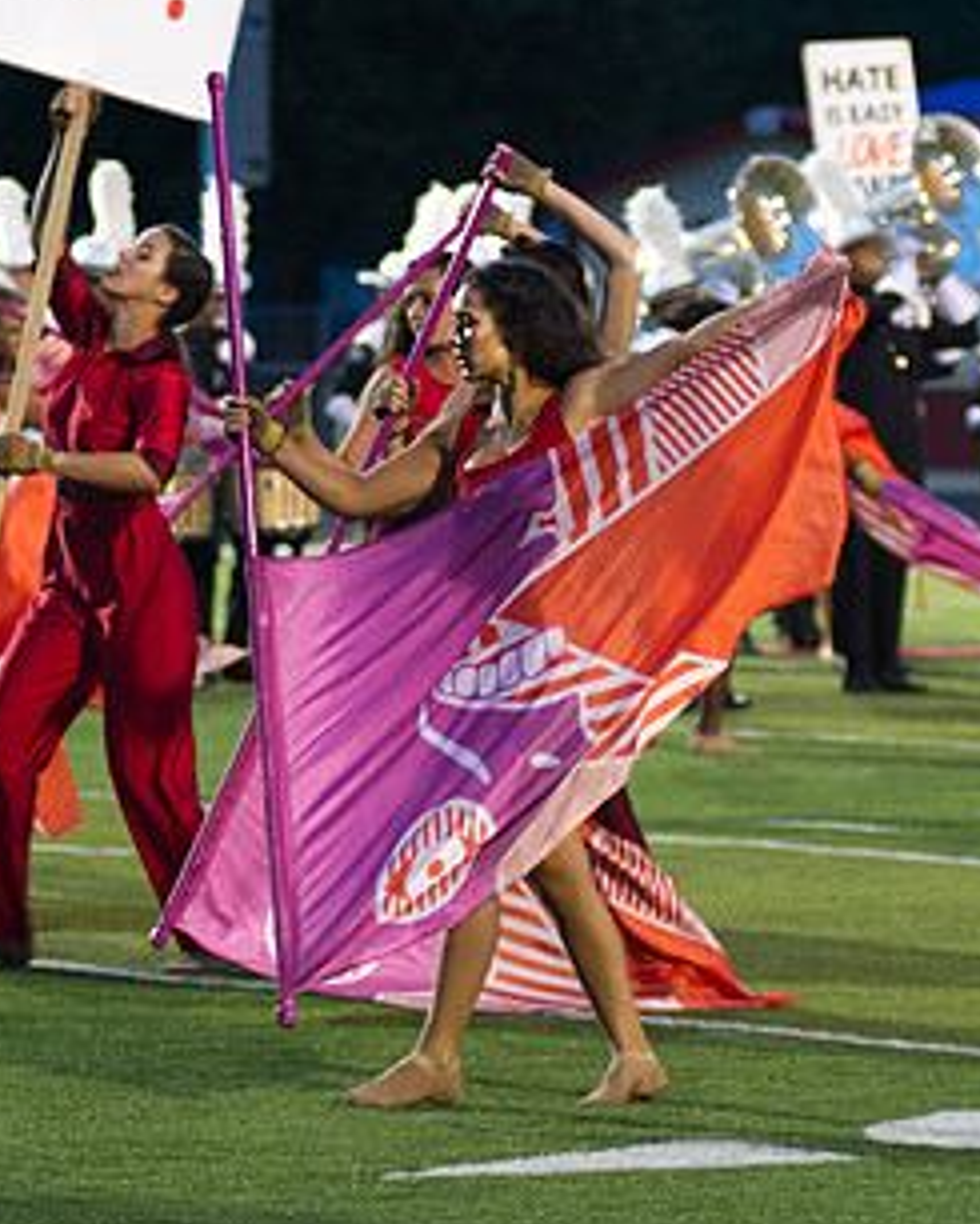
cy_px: 352
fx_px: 9603
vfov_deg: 7.3
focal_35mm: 265
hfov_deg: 5.8
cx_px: 534
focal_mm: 100
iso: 2000
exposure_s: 1/160
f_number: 2.8
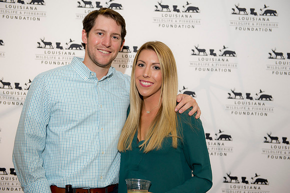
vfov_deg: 24.6
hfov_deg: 36.3
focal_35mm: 55
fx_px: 443
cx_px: 145
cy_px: 96
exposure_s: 1/125
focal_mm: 55
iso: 800
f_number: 3.5
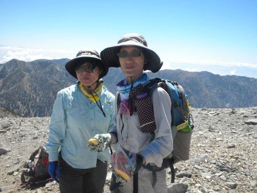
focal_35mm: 37
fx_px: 275
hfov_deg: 50.1
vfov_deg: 38.7
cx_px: 128
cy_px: 96
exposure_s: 1/94
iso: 64
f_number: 10
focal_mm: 6.6
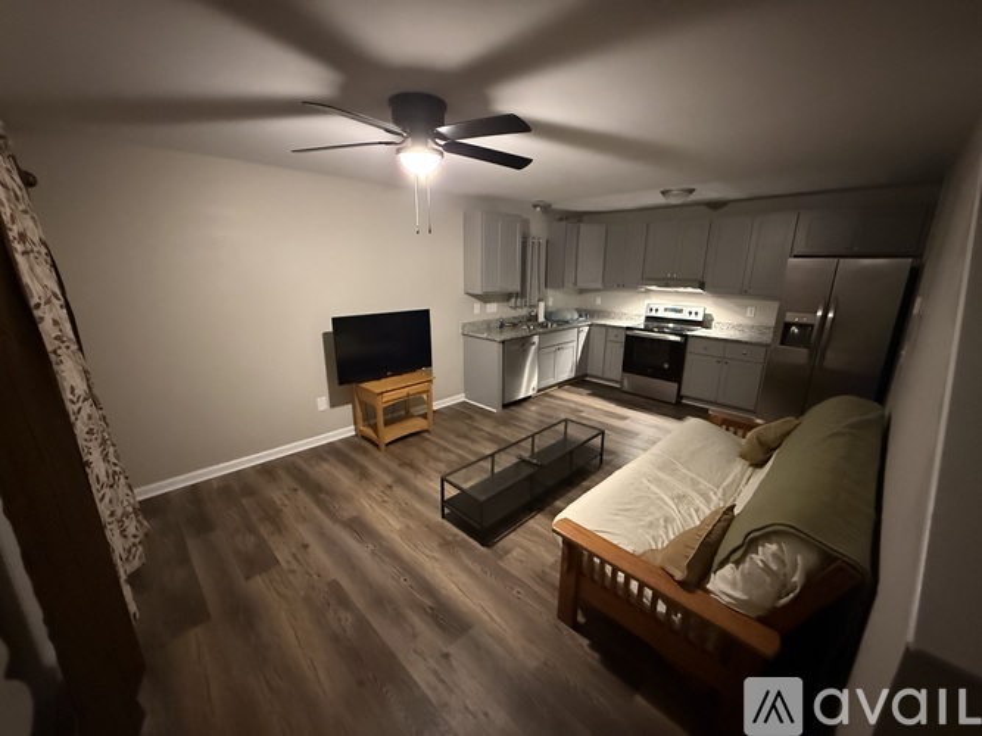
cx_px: 491
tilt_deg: -13.9
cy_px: 368
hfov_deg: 102.1
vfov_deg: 85.7
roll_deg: -0.2
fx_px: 397
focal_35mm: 14
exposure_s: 1/30
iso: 1600
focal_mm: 2.22
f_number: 2.2
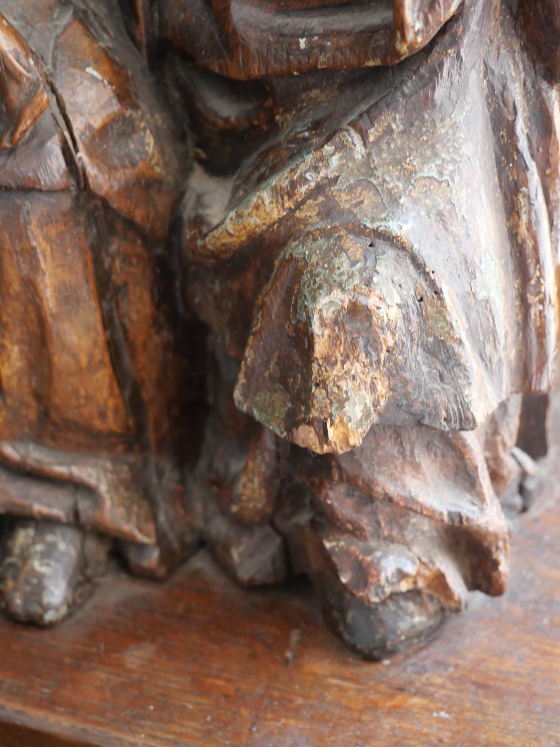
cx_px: 280
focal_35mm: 50
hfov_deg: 29.1
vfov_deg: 38.2
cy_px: 374
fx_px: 1078
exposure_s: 1/60
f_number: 4.5
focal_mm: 25
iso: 1250
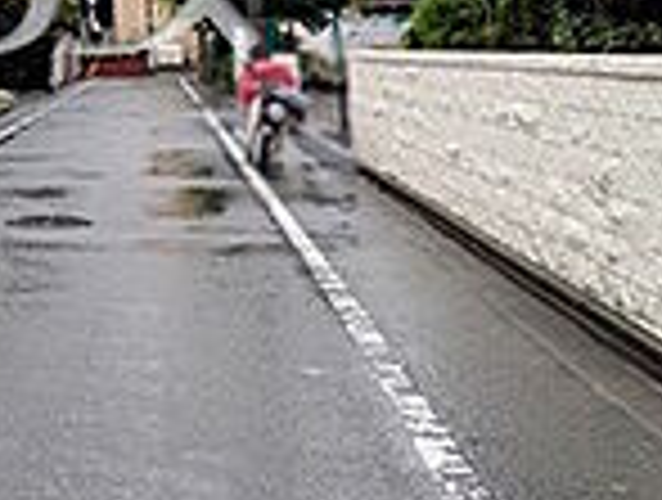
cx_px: -221
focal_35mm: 57
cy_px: -27
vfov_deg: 24.3
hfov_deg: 27.5
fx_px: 1093
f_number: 2.2
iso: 51
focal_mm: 1.83
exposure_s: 1/153
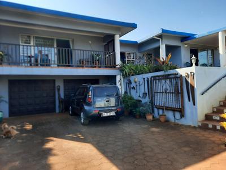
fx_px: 163
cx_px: 113
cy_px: 85
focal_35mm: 25
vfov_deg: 54.9
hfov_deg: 69.4
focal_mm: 4.6
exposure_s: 1/205
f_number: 2
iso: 32
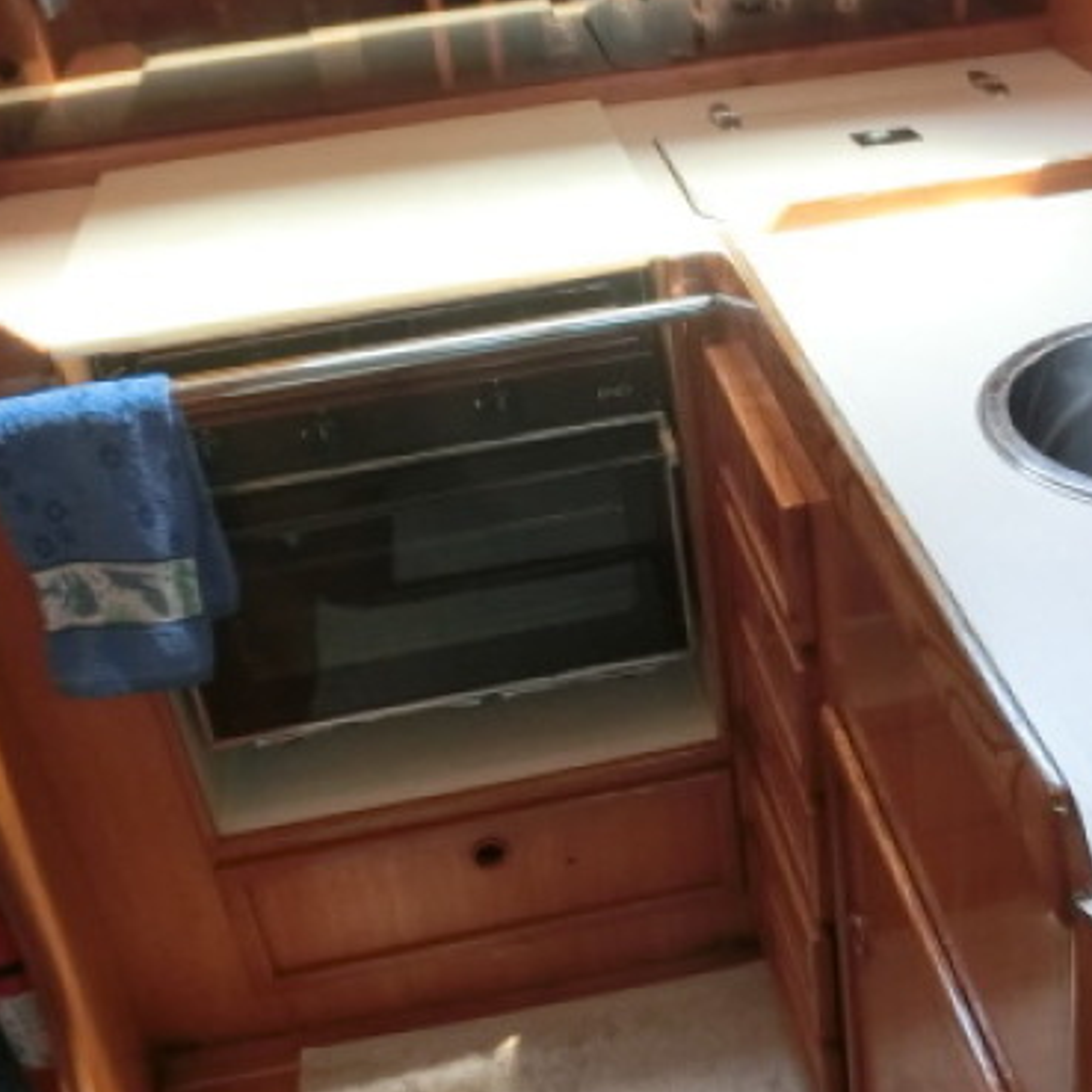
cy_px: 574
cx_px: 805
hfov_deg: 36.0
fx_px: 1642
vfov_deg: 36.8
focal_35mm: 46
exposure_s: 1/100
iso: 400
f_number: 3
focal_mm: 4.24
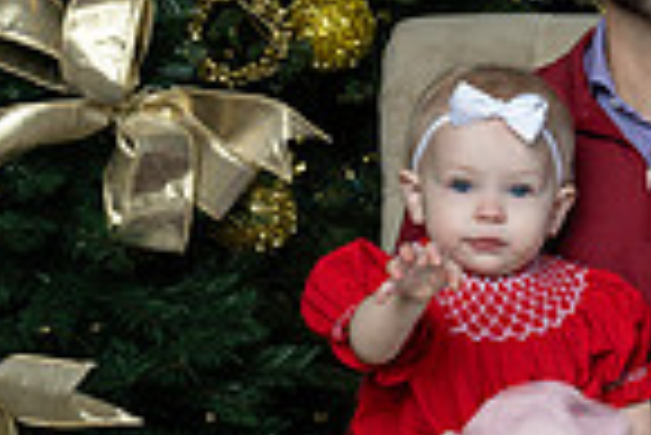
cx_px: 1199
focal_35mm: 172
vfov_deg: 8.0
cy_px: 460
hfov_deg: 11.1
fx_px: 3113
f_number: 7.1
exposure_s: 1/60
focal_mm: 43
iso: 400
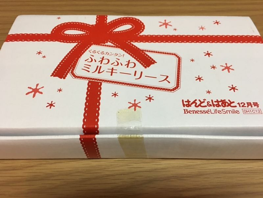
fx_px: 220
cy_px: 99
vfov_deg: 48.2
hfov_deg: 61.7
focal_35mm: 29
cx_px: 132
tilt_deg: -53.6
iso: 80
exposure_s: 1/10
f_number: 2.2
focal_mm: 4.15
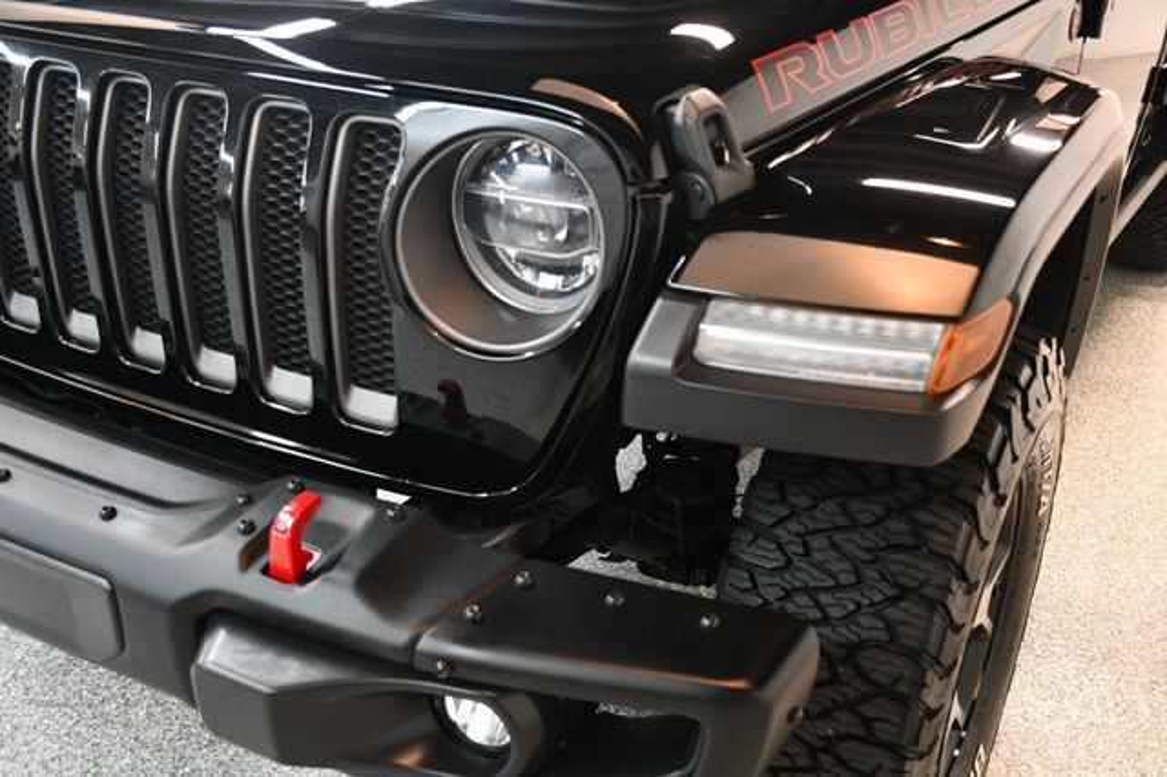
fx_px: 1166
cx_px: 584
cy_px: 388
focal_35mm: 36
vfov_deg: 36.8
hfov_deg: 53.2
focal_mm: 24
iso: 3200
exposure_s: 1/60
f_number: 3.8
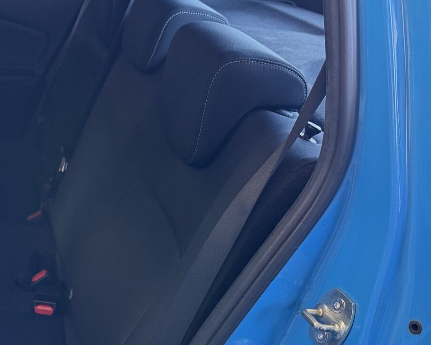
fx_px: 561
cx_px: 129
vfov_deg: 33.8
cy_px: 234
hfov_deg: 41.2
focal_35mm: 44
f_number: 1.78
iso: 400
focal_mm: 6.76
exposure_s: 1/60
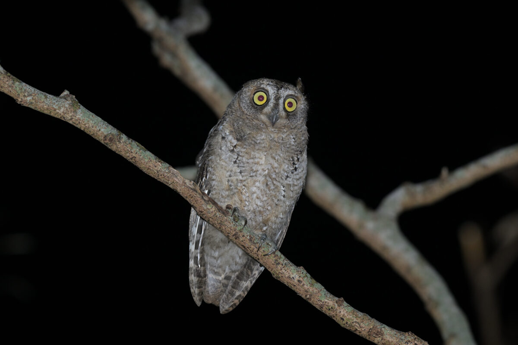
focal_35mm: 560
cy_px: 172
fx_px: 8057
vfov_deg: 2.5
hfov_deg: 3.7
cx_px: 259
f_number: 8
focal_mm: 560
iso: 1600
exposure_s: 1/200
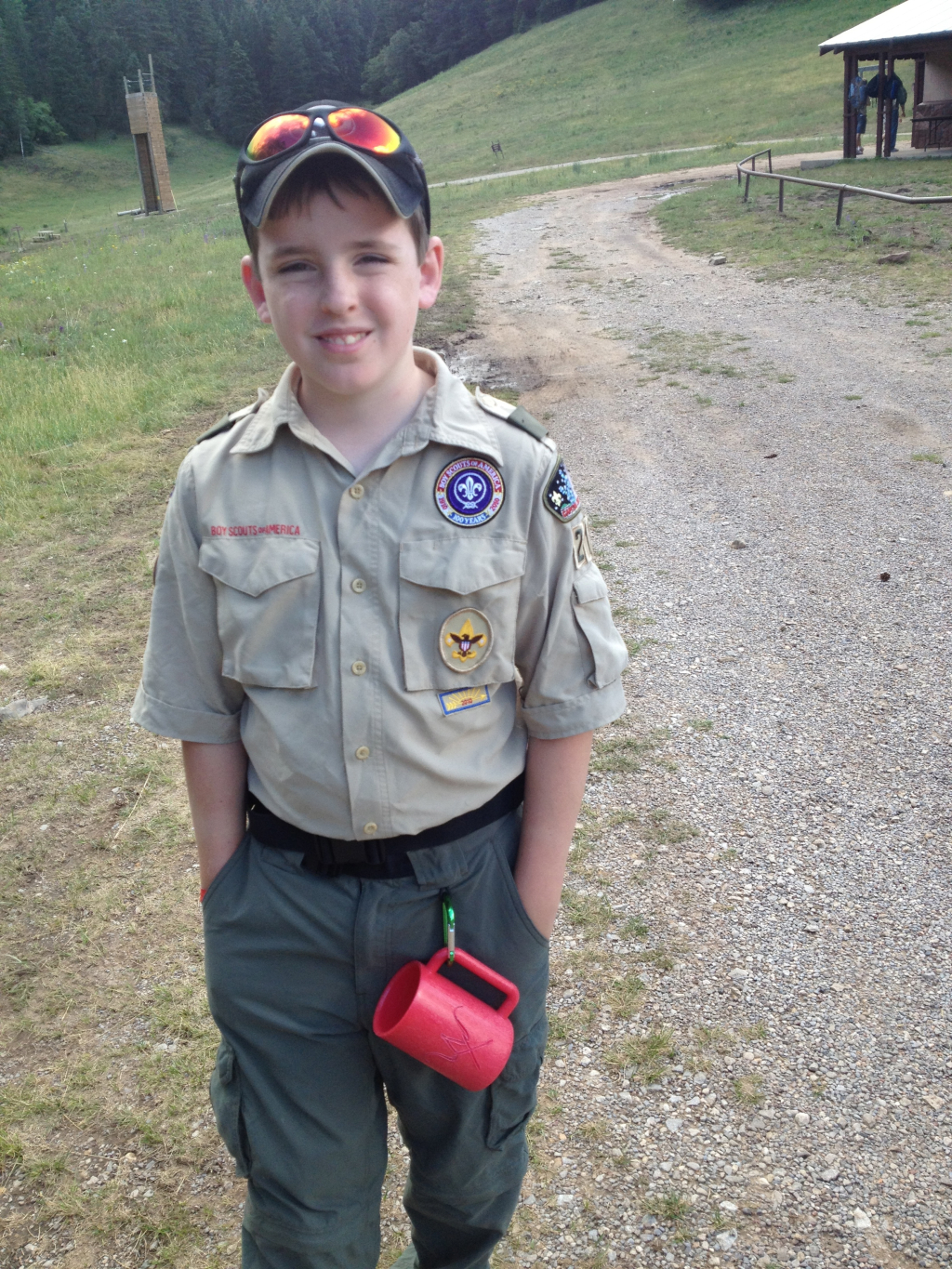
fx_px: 1283
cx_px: 476
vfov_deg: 52.6
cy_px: 634
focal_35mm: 35
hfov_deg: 40.7
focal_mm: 4.28
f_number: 2.4
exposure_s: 1/178
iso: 64
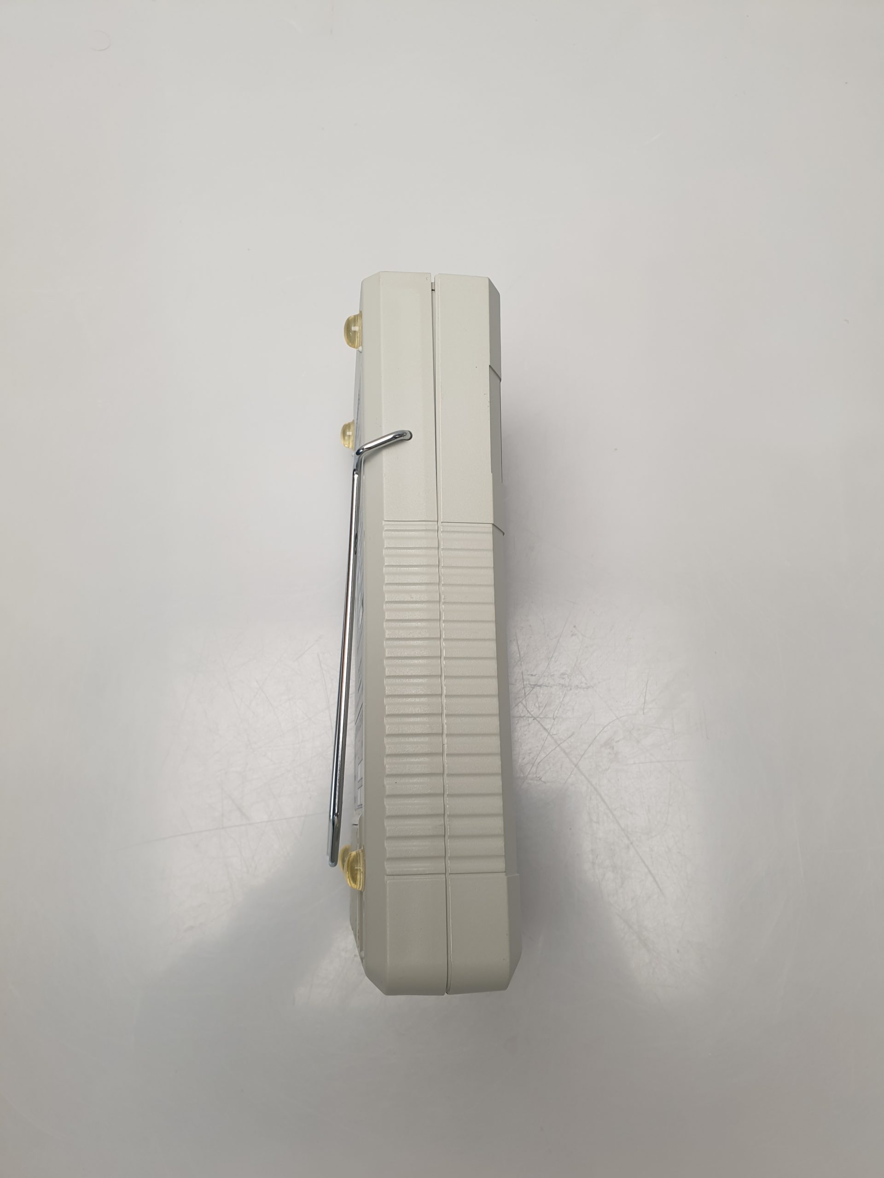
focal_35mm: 26
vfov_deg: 67.3
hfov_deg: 53.1
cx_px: 442
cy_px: 589
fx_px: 885
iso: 64
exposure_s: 1/50
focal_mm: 4.3
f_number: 2.4
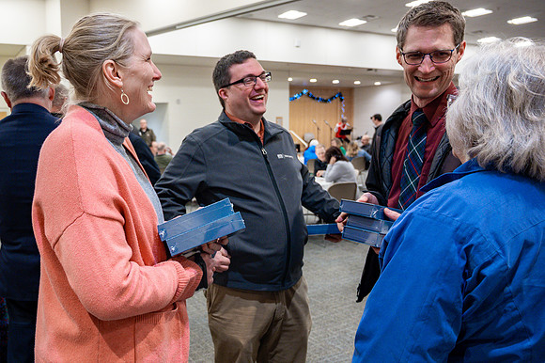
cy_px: 180
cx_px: 189
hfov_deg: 58.4
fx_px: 476
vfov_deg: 41.7
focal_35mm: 31
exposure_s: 1/125
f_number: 4
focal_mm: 24
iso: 1250
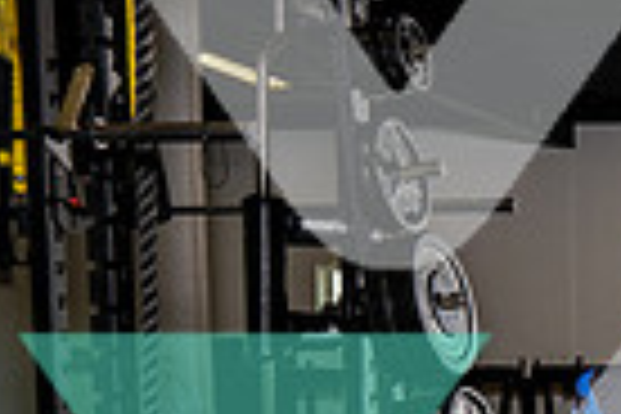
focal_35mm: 101
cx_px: 1166
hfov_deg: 16.4
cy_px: 574
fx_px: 1742
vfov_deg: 13.0
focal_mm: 24
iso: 100
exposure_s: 1/250
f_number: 6.3
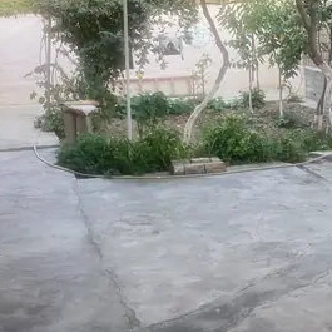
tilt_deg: -13.2
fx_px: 673
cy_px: 153
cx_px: 217
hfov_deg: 27.6
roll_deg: +2.0
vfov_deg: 27.7
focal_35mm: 62
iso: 64
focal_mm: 3.3
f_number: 2.4
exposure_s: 1/120
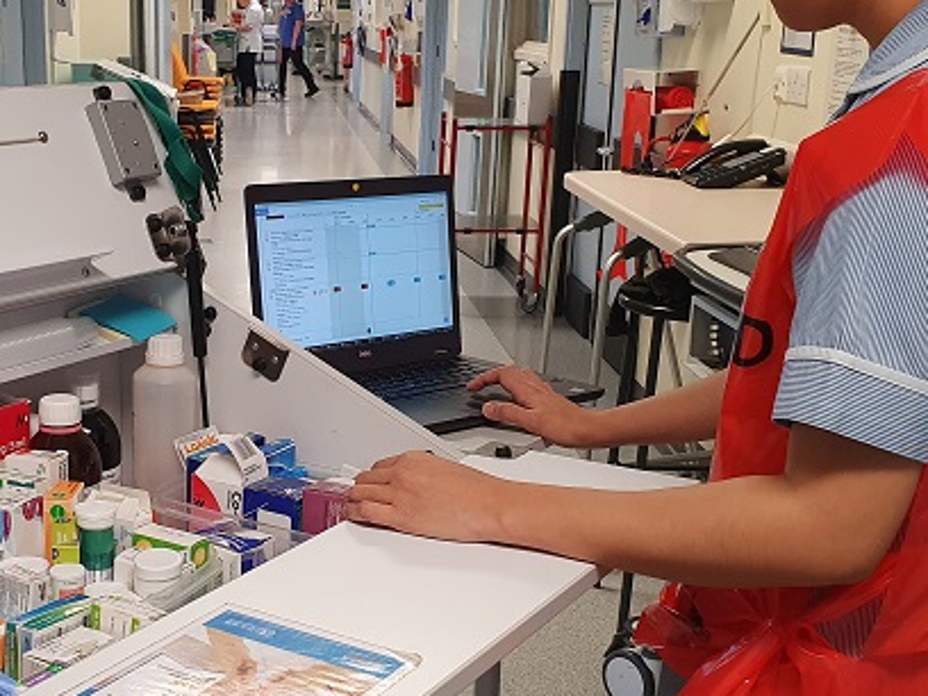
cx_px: 252
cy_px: 382
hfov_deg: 36.8
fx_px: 1367
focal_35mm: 51
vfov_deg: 28.5
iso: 200
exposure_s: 1/100
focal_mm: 4.32
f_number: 2.4
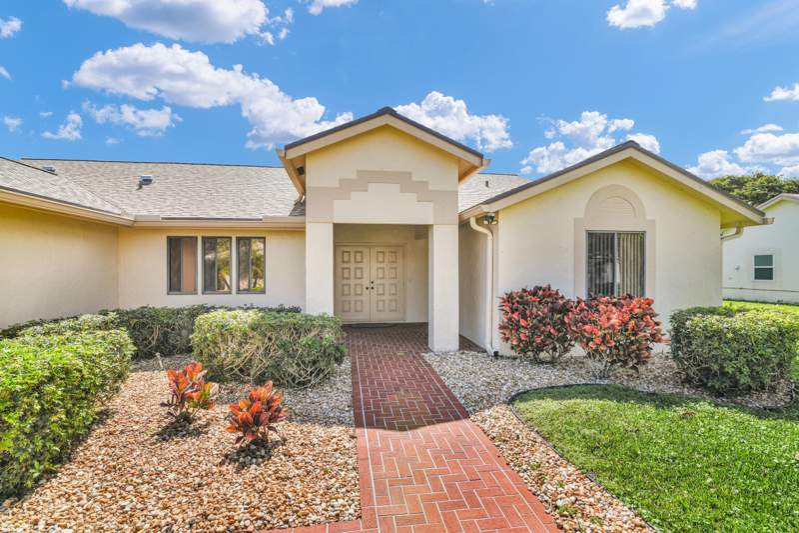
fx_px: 355
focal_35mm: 16
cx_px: 400
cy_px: 266
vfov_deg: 73.7
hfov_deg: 96.7
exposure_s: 1/250
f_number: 11
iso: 200
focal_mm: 16
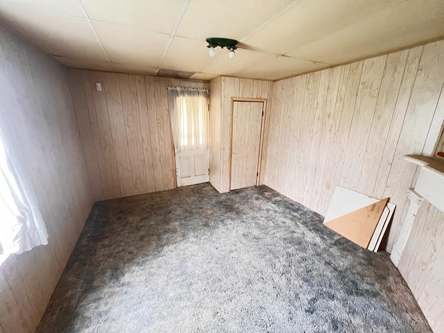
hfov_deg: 106.2
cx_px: 222
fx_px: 167
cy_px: 166
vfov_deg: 89.9
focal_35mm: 13
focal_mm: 1.57
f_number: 1.8
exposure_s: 1/37
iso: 1250
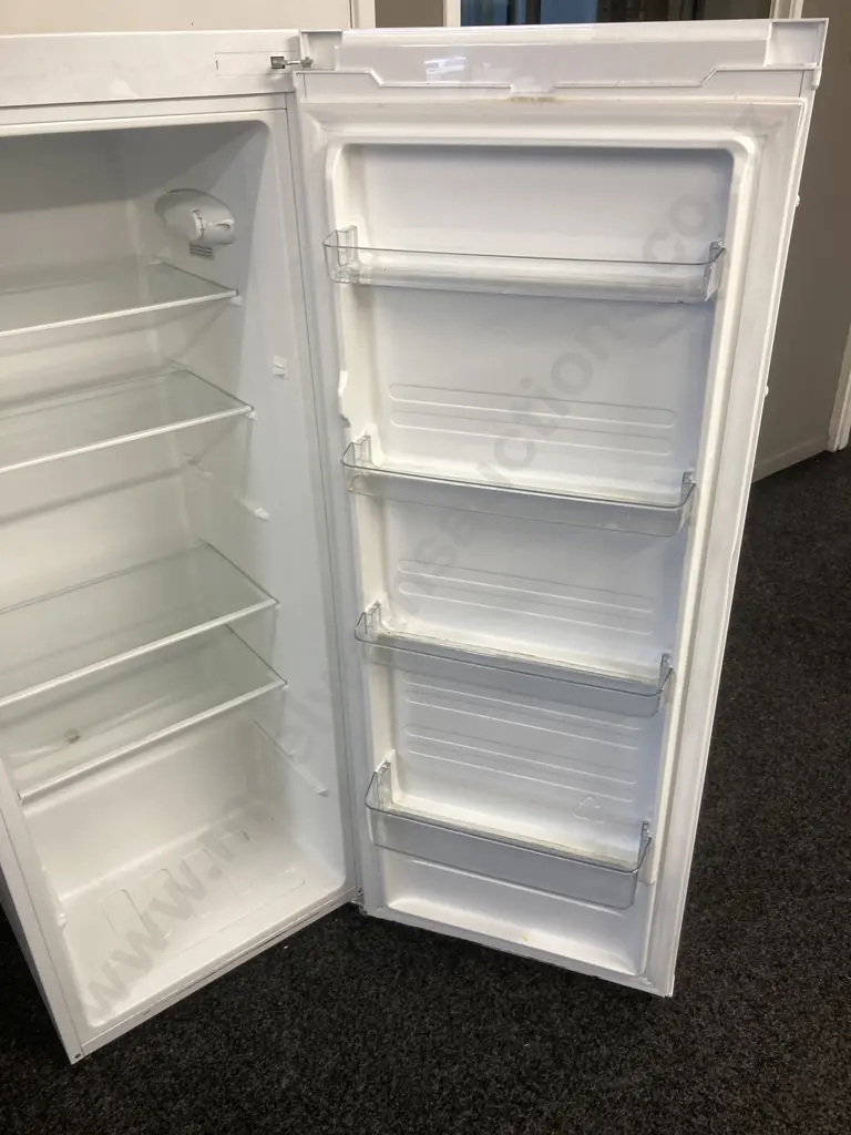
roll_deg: +1.2
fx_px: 918
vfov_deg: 63.4
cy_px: 568
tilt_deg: -29.6
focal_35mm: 28
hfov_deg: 49.7
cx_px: 426
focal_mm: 3.99
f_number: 1.8
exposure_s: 1/50
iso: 64
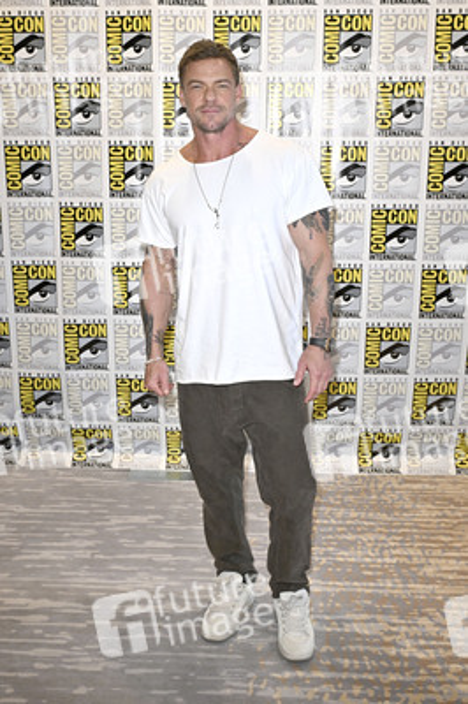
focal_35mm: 36
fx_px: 703
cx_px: 234
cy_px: 352
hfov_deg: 36.8
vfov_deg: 53.2
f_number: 6.3
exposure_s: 1/250
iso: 2000
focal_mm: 36
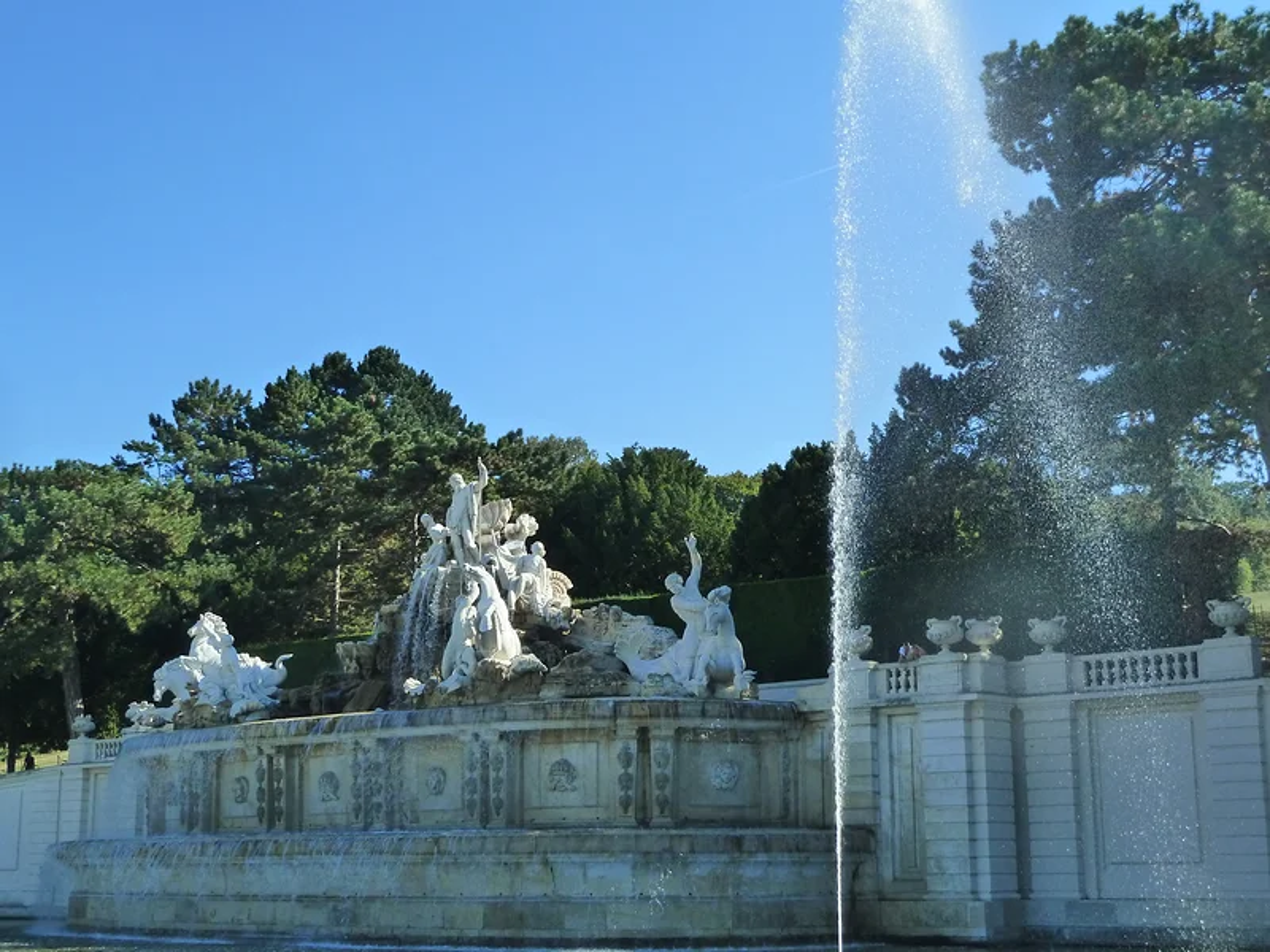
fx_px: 1908
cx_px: 635
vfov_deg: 28.0
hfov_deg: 36.8
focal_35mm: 52
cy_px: 476
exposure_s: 1/500
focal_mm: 8.5
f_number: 3.8
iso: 200
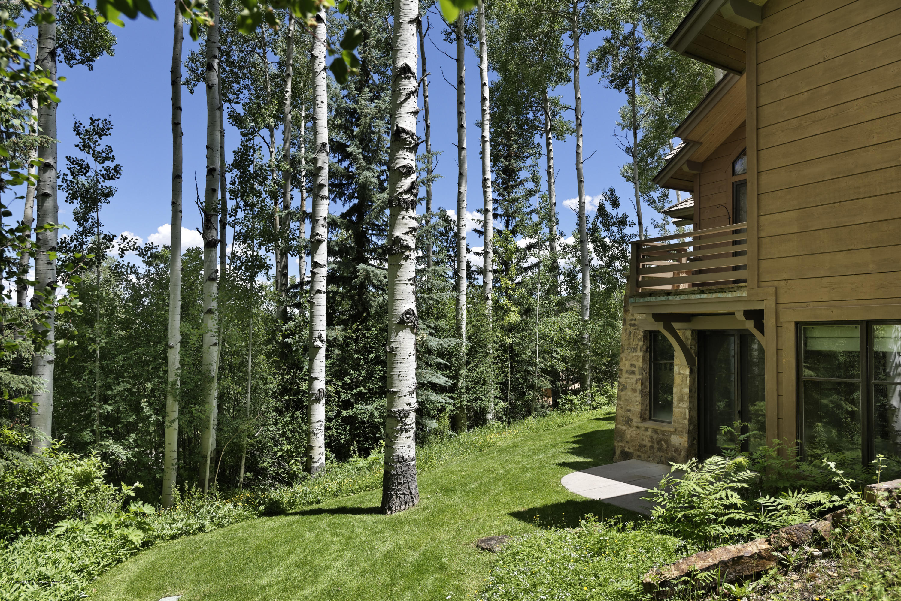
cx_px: 450
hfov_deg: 71.5
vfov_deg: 51.3
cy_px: 300
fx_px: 626
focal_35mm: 25
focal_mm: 25
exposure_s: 1/1000
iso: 250
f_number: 7.1
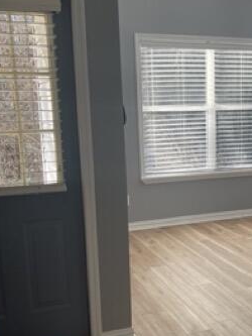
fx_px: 485
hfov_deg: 28.5
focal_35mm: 50
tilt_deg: -11.6
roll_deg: -1.1
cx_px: 200
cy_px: 201
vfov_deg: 38.0
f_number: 1.6
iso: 32
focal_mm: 5.1
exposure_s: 1/133
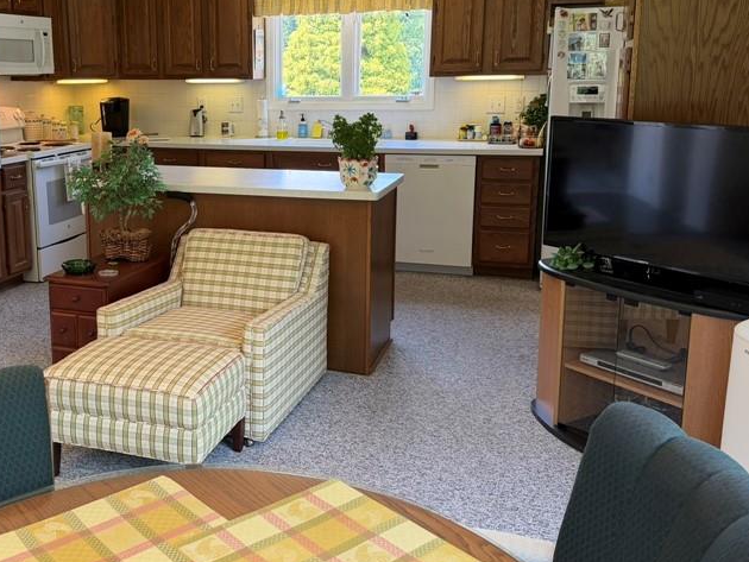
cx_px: 234
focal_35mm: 39
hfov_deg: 46.9
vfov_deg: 36.7
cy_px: 234
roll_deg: +1.4
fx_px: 844
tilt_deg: -12.0
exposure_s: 1/204
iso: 200
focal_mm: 6.76
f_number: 1.78
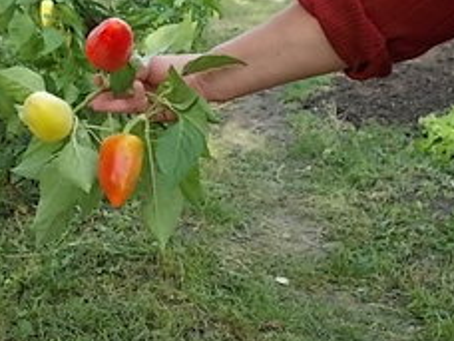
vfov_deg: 22.2
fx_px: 866
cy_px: 111
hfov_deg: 29.0
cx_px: 123
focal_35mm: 66
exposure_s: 1/125
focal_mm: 6.1
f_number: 3.3
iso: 80
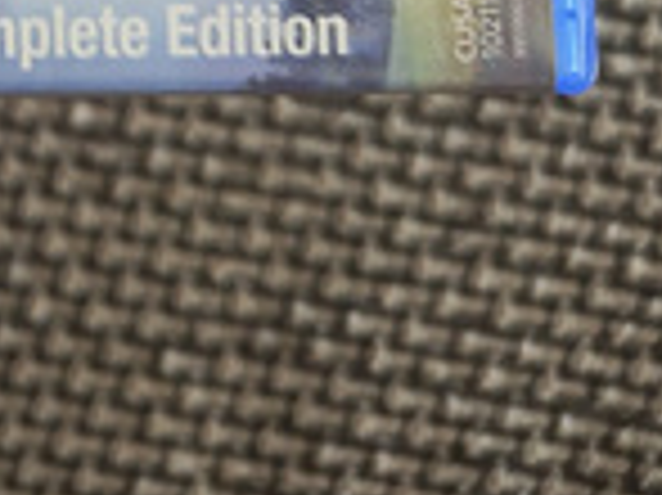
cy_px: -500
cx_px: -347
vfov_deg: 13.4
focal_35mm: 94
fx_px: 1796
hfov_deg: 18.4
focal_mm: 5.59
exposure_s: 1/33.3
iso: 601
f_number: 1.88
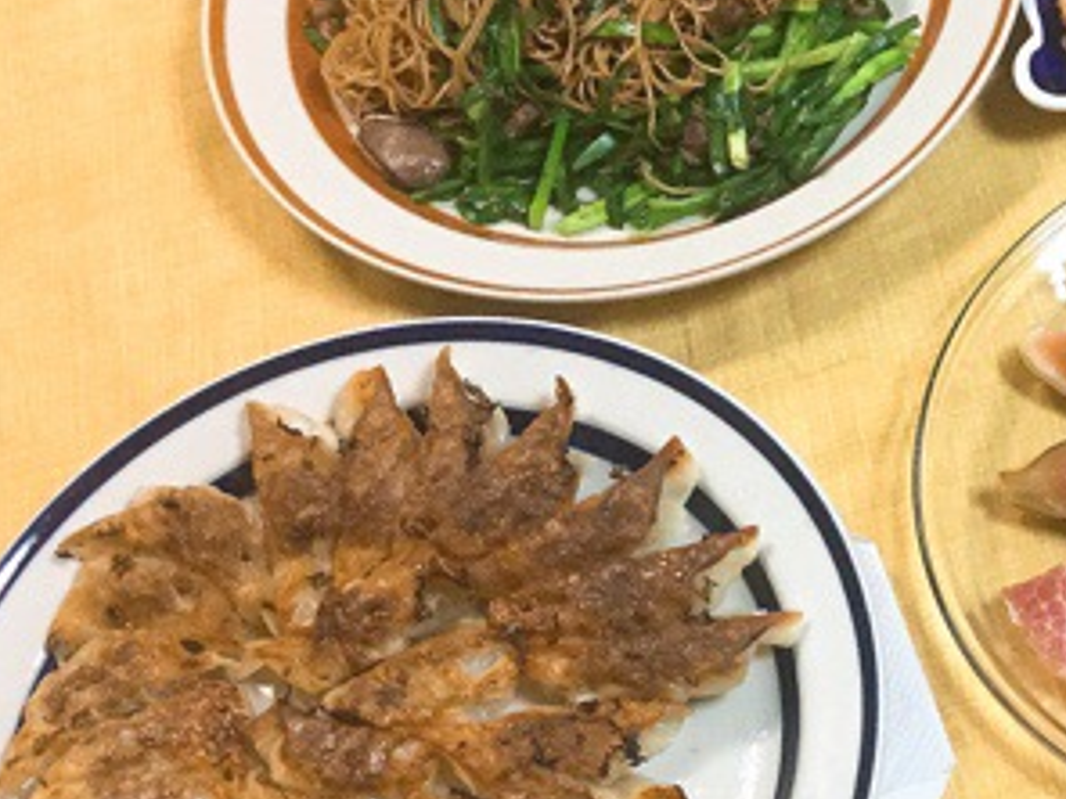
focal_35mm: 67
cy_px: 576
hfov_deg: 27.1
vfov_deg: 21.8
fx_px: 2063
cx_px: 1109
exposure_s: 1/30
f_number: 2.4
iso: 160
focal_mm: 3.3
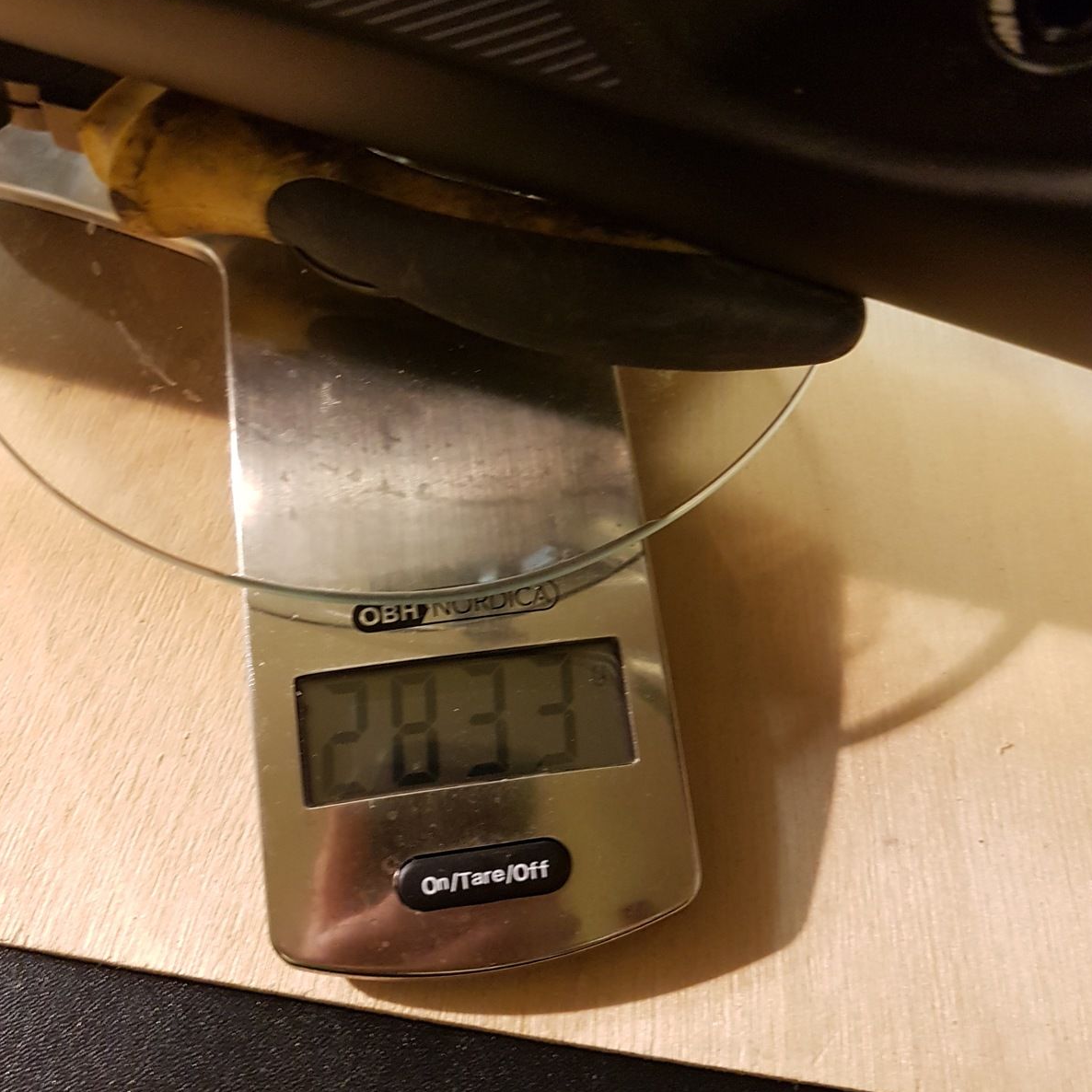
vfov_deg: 52.4
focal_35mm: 31
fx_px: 1106
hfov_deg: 52.5
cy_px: 476
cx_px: 551
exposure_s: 1/13
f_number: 1.7
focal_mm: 4.2
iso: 200
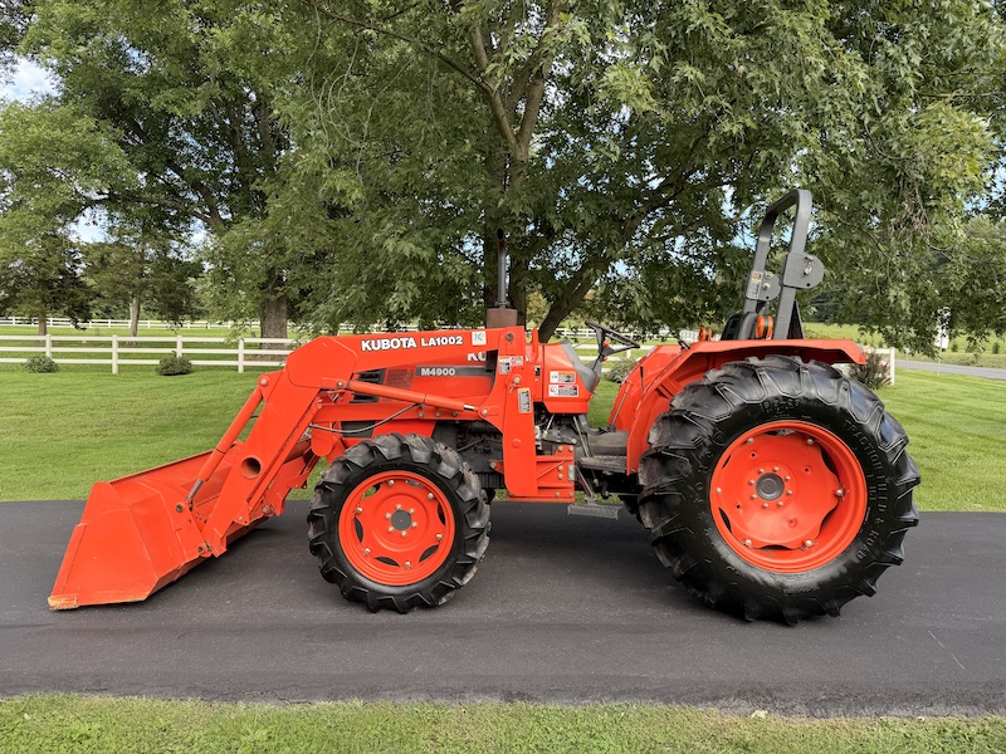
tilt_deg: -1.2
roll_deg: -0.7
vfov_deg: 56.8
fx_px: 697
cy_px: 377
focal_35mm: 24
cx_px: 503
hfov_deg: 71.6
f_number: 1.78
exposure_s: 1/735
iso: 80
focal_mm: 6.76
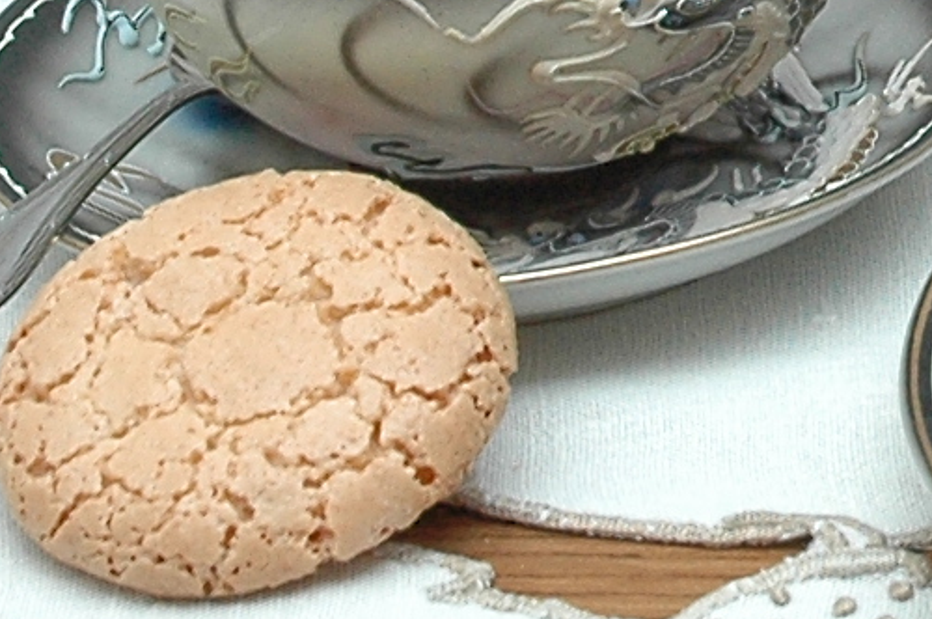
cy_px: -714
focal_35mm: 280
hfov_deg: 7.2
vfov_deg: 4.8
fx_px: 7240
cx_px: 1713
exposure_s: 1/100
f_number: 8
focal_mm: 31
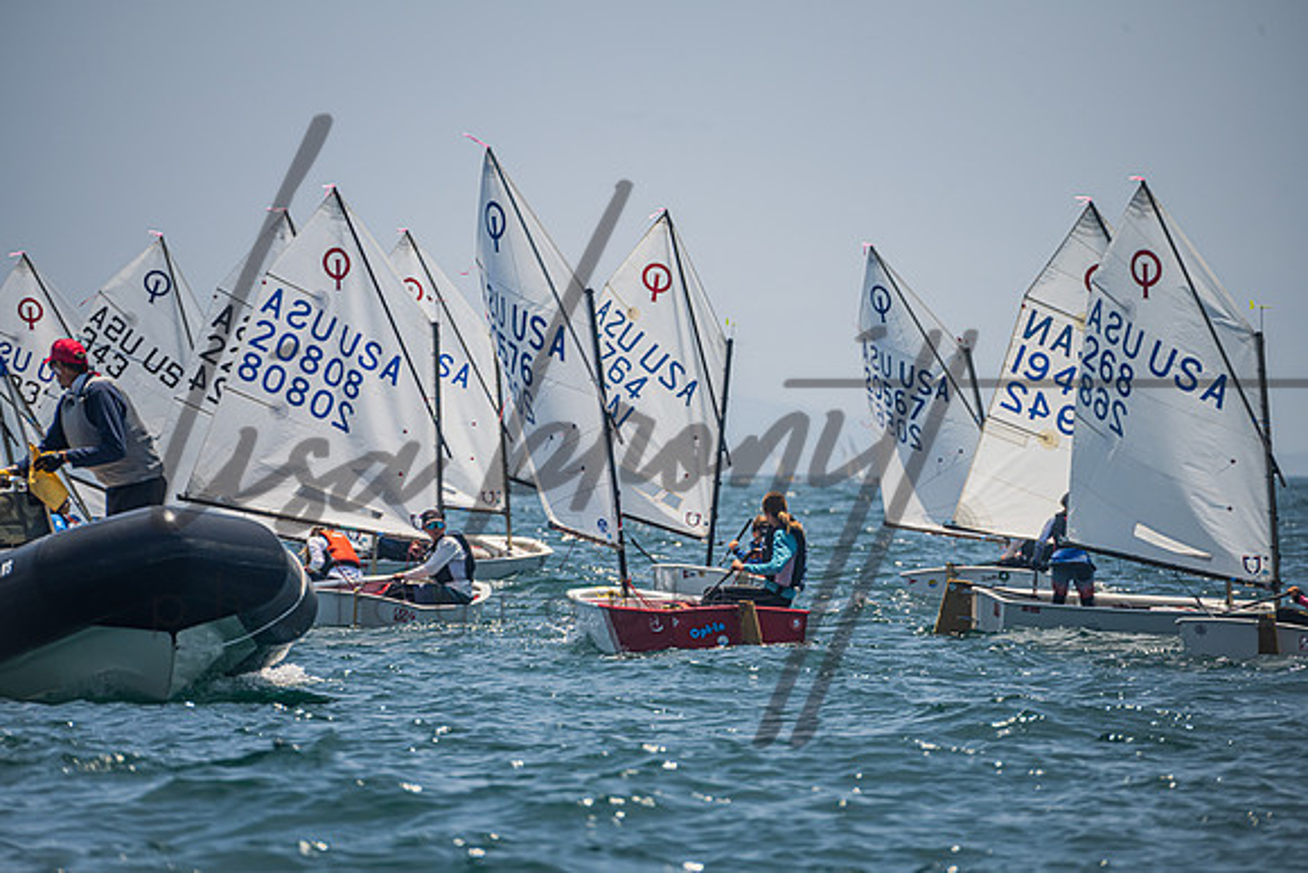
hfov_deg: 5.6
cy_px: 436
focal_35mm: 370
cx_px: 654
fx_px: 13446
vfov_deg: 3.7
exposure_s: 1/1250
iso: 250
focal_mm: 370
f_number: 8
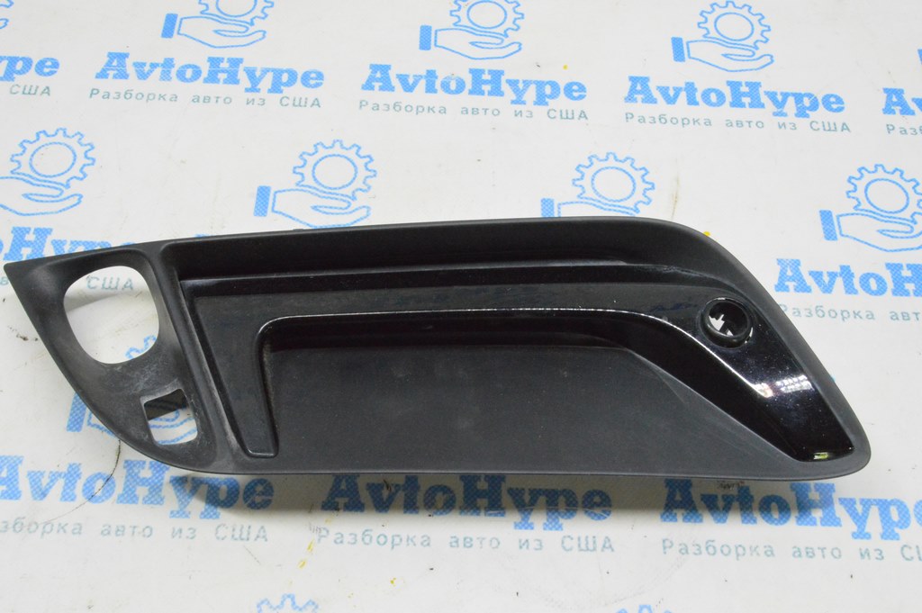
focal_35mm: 39
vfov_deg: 34.2
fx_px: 998
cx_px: 461
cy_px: 306
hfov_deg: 49.6
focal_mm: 26
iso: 6400
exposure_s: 1/20
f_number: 20
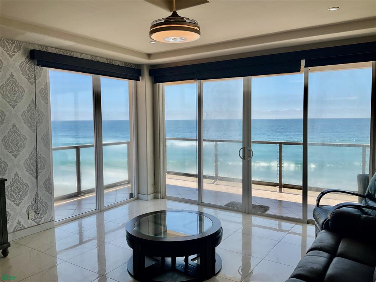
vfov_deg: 48.2
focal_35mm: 29
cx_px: 188
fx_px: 315
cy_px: 141
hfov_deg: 61.7
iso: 25
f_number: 1.8
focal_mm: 3
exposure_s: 1/1730
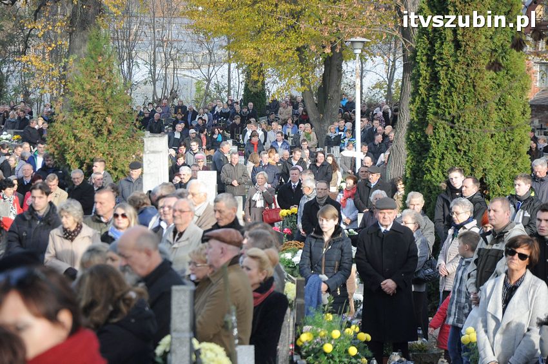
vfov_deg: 8.7
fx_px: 2395
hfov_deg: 13.1
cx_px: 274
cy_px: 182
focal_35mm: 158
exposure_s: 1/640
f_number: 6.3
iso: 800
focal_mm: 105
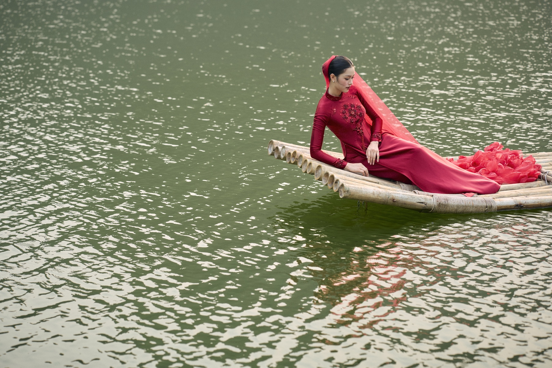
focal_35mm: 85
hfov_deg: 23.9
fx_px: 1303
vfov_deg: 16.1
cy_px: 184
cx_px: 276
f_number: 3.2
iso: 200
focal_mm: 85
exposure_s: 1/400
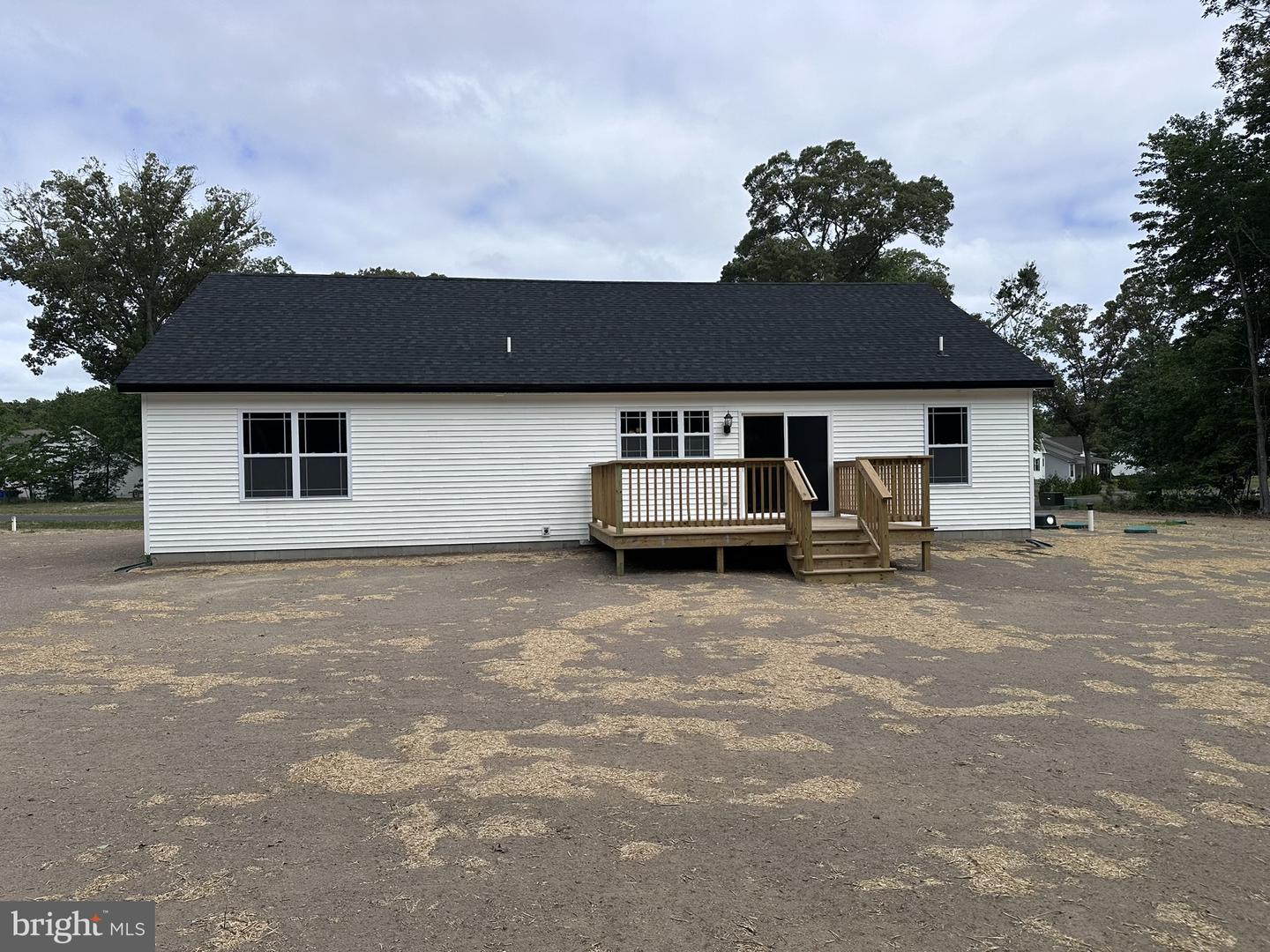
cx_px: 635
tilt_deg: -0.5
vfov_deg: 56.8
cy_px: 476
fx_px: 881
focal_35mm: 24
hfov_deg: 71.6
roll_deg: +0.7
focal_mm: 6.86
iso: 80
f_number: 1.78
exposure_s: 1/5525
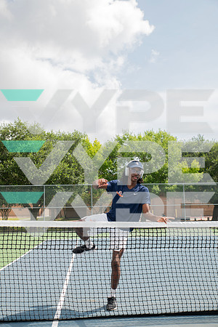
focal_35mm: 36
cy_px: 164
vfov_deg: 53.1
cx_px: 109
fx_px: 327
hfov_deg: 36.9
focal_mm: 36
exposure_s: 1/320
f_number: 5.6
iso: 100
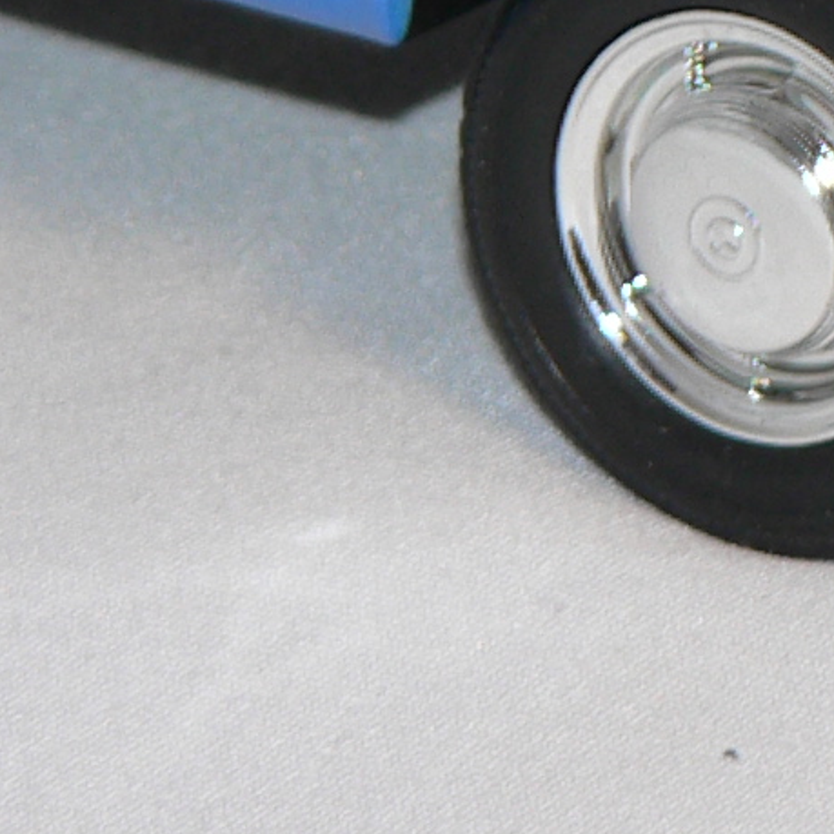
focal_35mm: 513
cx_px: 825
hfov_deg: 3.4
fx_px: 13983
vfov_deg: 3.4
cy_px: -874
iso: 80
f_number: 3.2
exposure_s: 1/60
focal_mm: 17.3
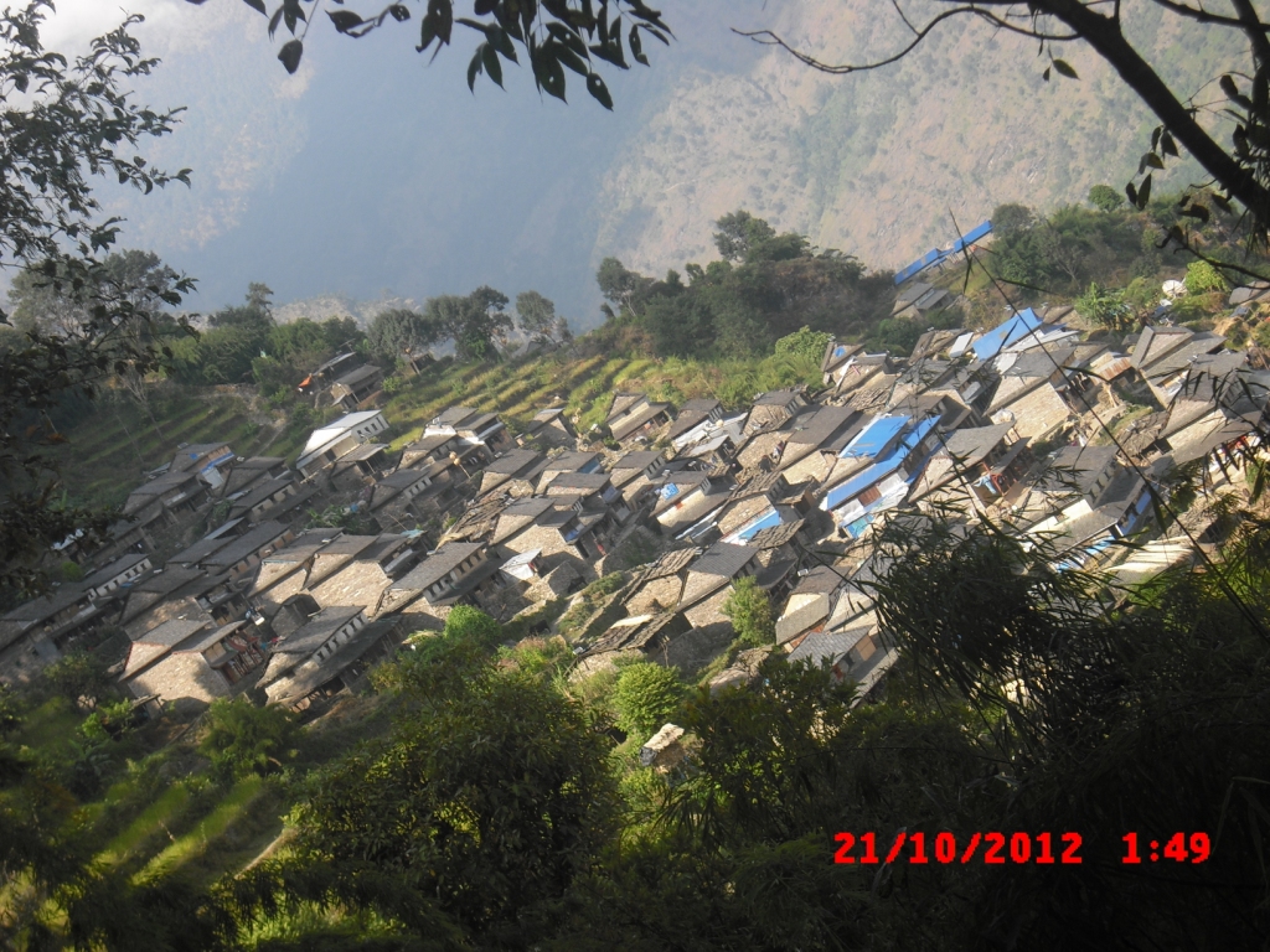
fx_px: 2862
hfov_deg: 25.0
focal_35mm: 78
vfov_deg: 18.9
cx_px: 635
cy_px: 476
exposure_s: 1/200
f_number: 4.2
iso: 64
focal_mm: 12.8
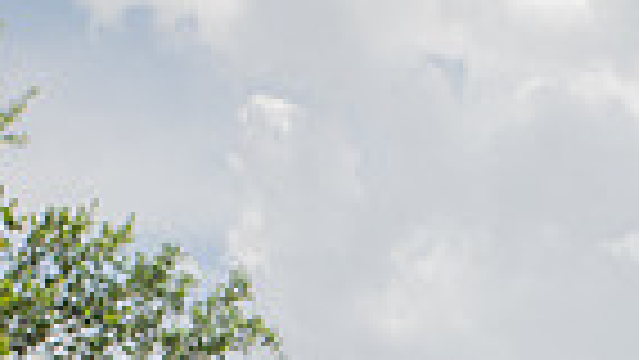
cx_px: 670
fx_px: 1966
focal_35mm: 116
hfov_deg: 17.9
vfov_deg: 9.1
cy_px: 936
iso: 100
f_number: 6.3
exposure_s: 1/320
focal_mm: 35
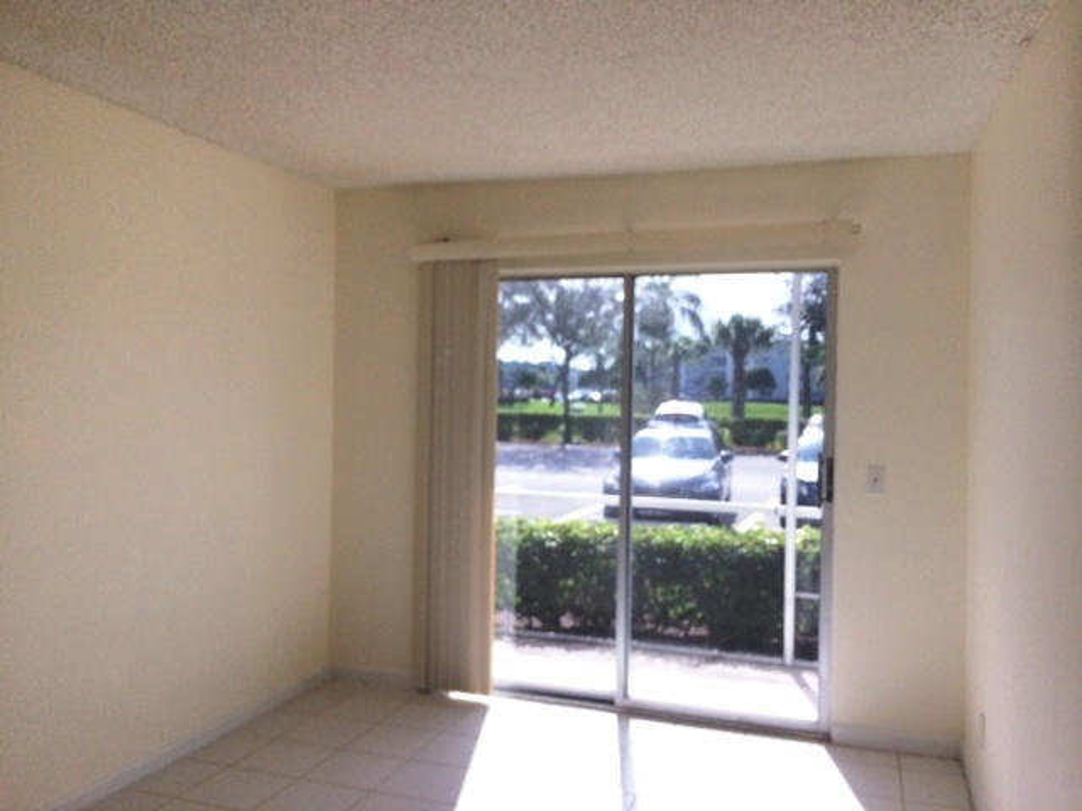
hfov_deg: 60.0
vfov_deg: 46.8
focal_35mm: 30
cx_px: 541
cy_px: 406
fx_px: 938
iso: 50
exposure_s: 1/1466
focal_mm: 4.12
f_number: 2.2
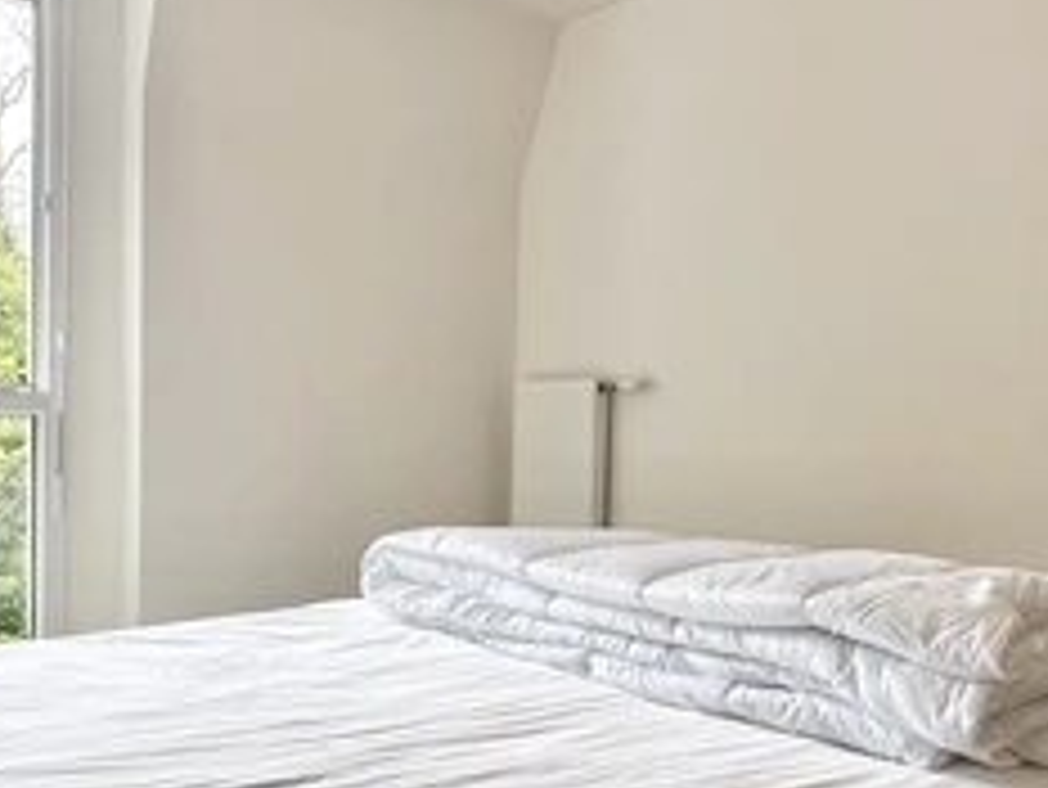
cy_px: 468
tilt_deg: -1.8
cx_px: 412
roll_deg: -1.2
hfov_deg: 56.3
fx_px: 969
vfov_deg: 44.0
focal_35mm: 32
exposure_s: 1/100
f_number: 2.2
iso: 64
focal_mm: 2.22
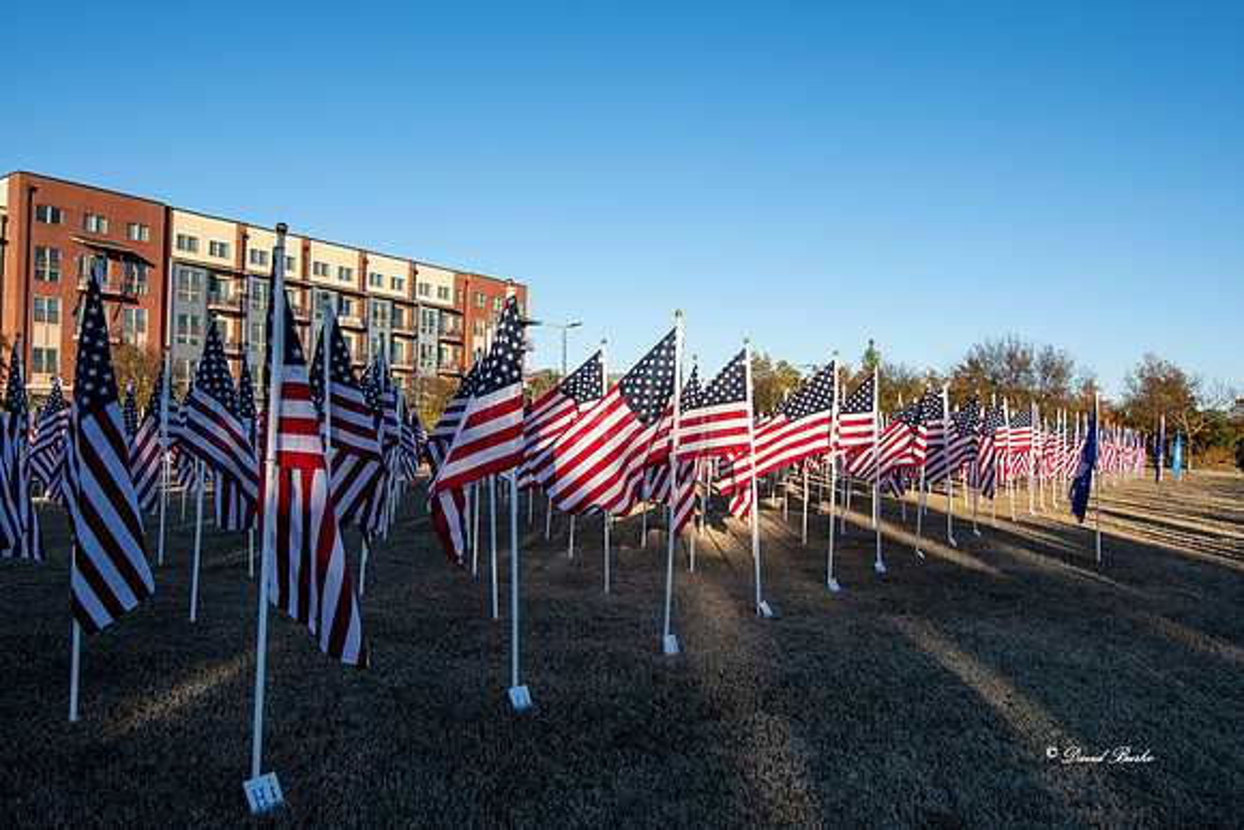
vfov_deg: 50.4
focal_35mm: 26
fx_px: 881
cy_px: 415
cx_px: 622
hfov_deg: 70.4
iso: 100
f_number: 11
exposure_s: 1/160
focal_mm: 17
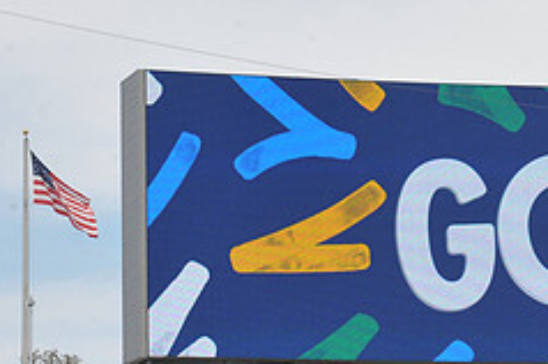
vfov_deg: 5.4
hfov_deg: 8.0
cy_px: 226
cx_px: 617
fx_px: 3892
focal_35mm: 256
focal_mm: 105
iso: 320
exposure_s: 1/500
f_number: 11
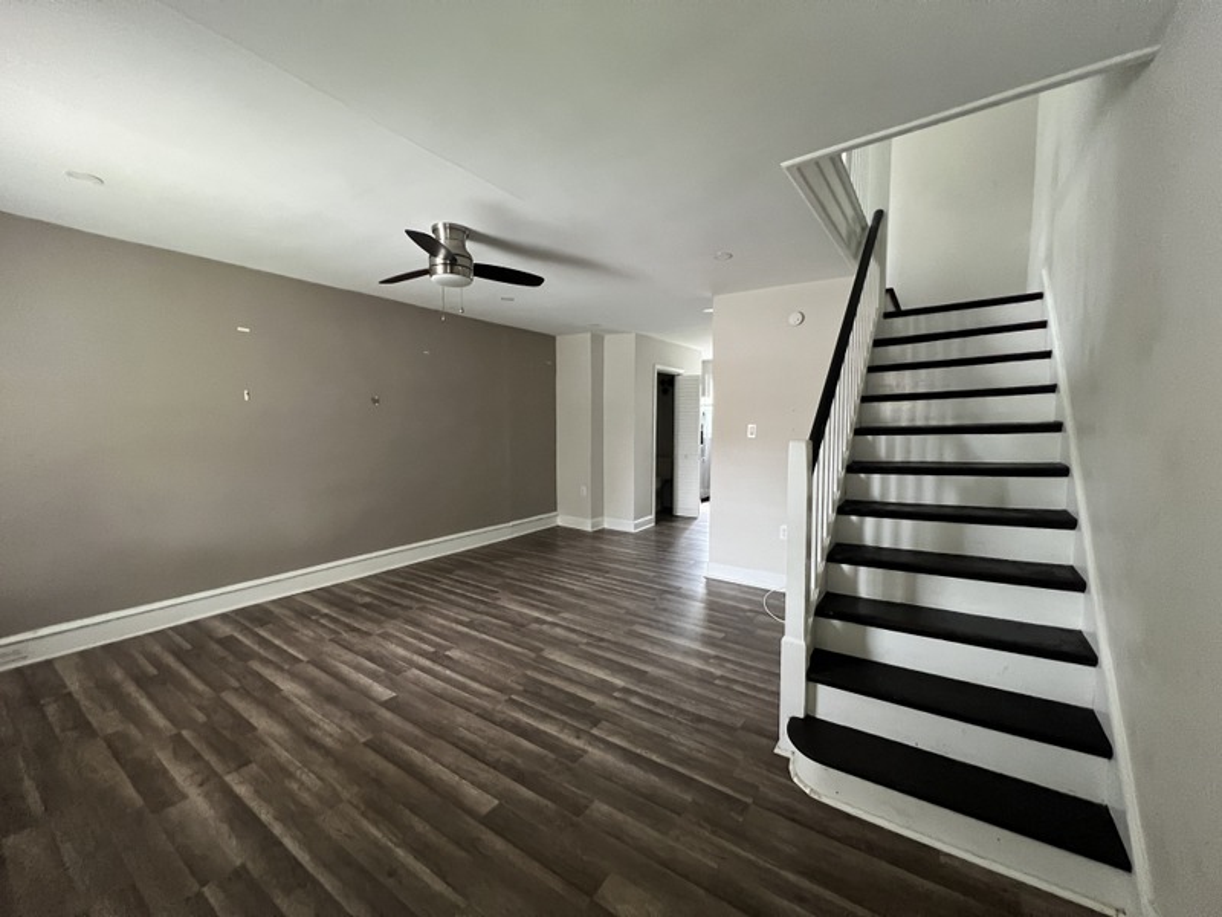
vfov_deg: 89.9
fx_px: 459
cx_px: 611
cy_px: 458
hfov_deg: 106.2
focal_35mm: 13
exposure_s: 1/60
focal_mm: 1.57
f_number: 1.8
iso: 640
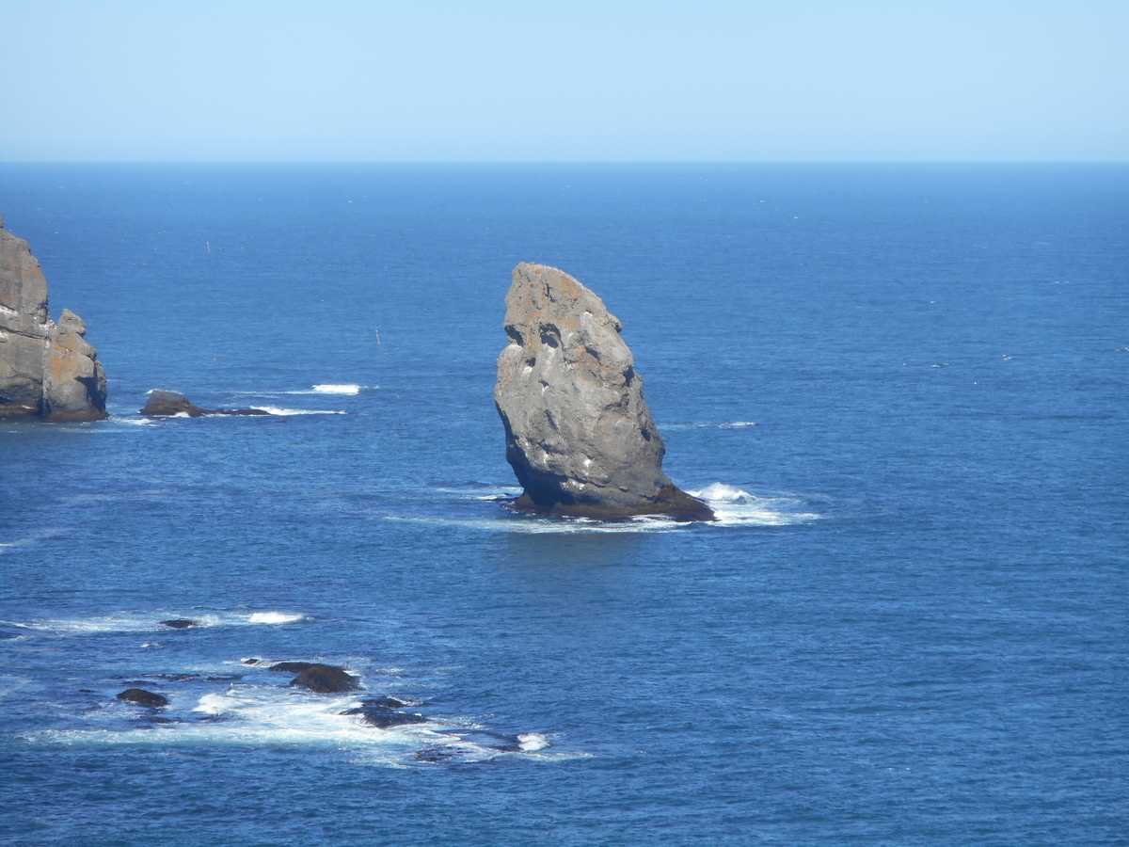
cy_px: 424
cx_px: 564
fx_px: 6523
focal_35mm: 200
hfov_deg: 9.9
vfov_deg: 7.4
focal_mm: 36
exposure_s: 1/200
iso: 80
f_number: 6.6
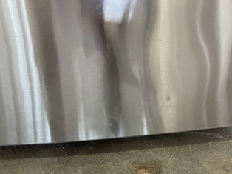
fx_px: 248
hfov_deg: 49.6
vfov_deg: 38.6
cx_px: 147
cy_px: 93
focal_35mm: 37
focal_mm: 3
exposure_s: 1/60
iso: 100
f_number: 1.8
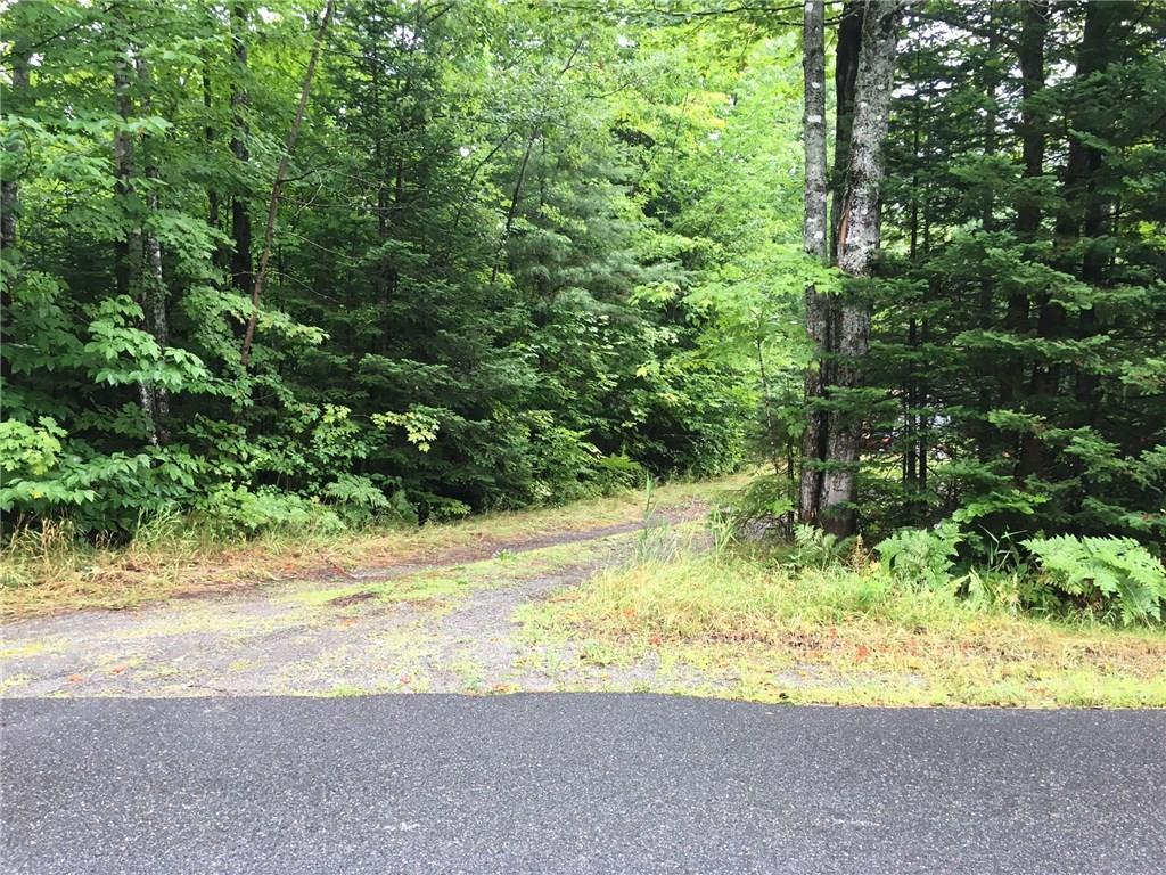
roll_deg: +0.4
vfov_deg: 48.2
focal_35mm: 29
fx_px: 977
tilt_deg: -5.6
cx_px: 583
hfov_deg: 61.7
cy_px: 438
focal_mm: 4.15
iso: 25
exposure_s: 1/40
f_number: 2.2
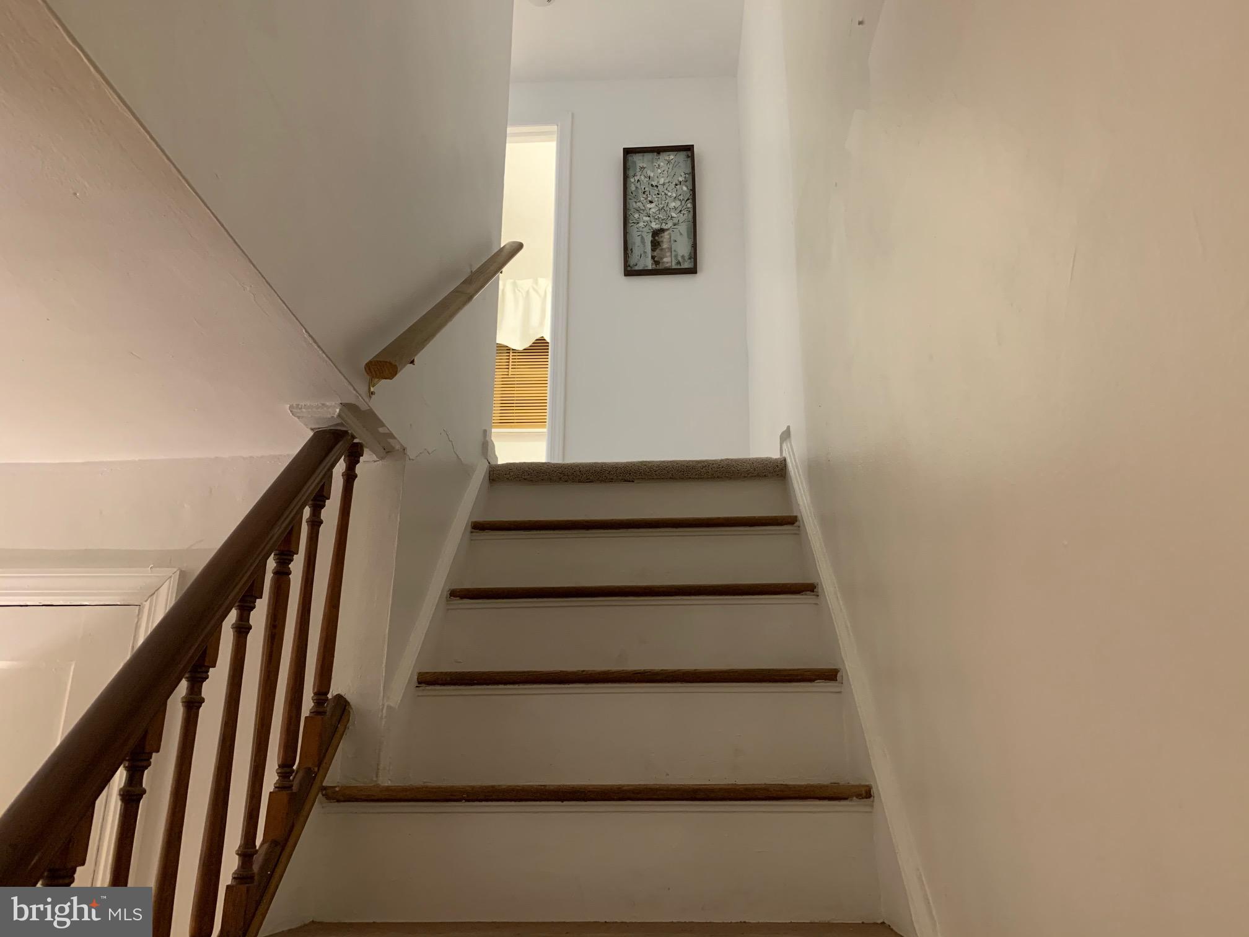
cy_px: 468
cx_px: 624
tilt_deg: +19.5
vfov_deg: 53.1
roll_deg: -1.0
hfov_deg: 67.3
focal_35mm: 26
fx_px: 938
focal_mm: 4.25
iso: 250
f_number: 1.8
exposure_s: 1/40
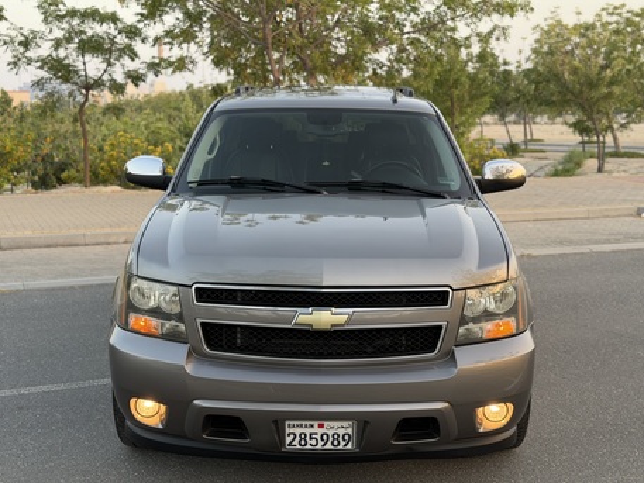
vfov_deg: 30.3
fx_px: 893
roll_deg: +0.7
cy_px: 242
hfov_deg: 39.6
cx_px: 322
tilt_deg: -7.9
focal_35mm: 48
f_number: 1.78
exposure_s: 1/157
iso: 64
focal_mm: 6.76
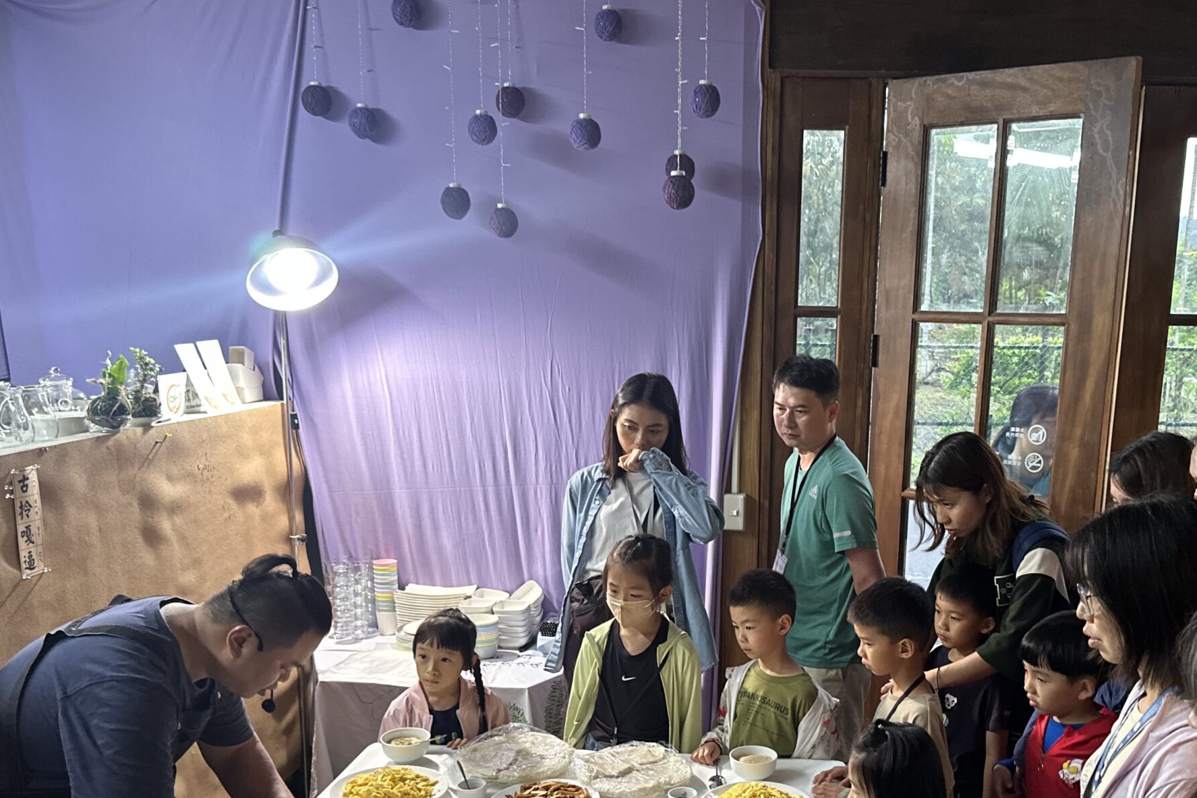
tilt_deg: -14.1
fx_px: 1197
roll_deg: -1.6
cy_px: 573
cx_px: 738
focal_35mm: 36
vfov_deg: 36.2
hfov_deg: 52.6
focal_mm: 6.86
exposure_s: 1/60
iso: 320
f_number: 1.78
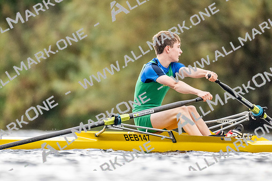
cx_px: 136
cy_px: 90
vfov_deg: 1.5
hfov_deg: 2.3
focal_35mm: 900
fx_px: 6796
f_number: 4
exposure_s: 1/2500
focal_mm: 600
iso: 4500
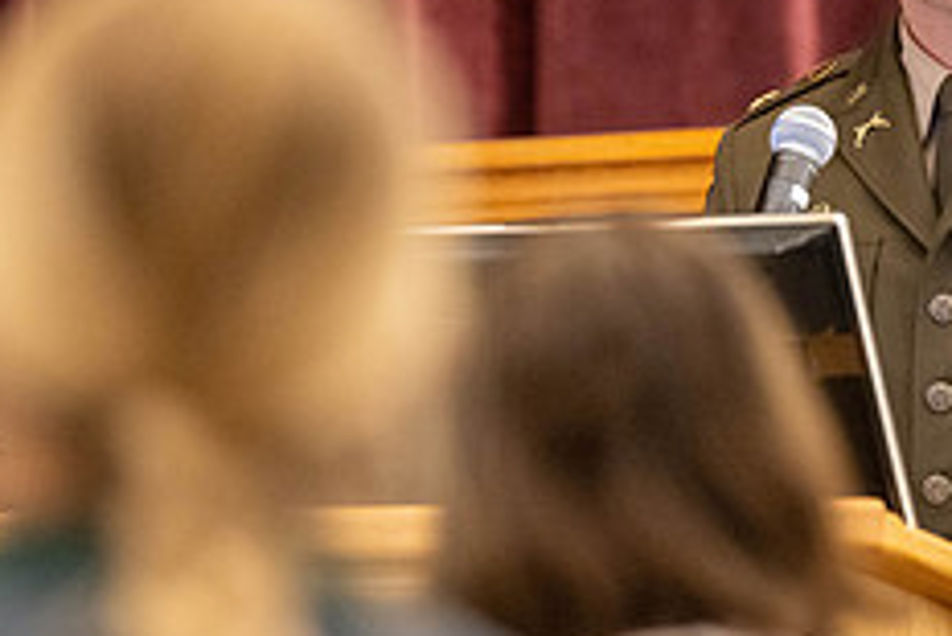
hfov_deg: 4.1
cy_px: 306
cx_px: 677
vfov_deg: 2.8
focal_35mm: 499
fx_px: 13204
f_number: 2.8
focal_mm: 200
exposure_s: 1/200
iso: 5000
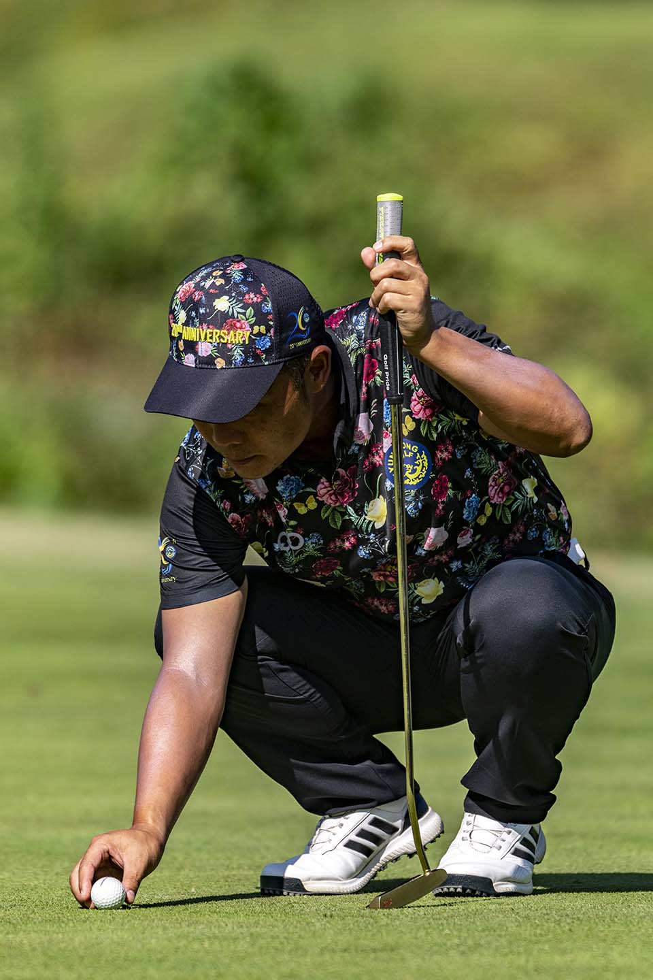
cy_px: 490
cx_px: 326
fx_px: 17684
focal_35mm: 650
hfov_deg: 2.1
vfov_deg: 3.2
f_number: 6.3
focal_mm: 650
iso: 140
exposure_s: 1/2000
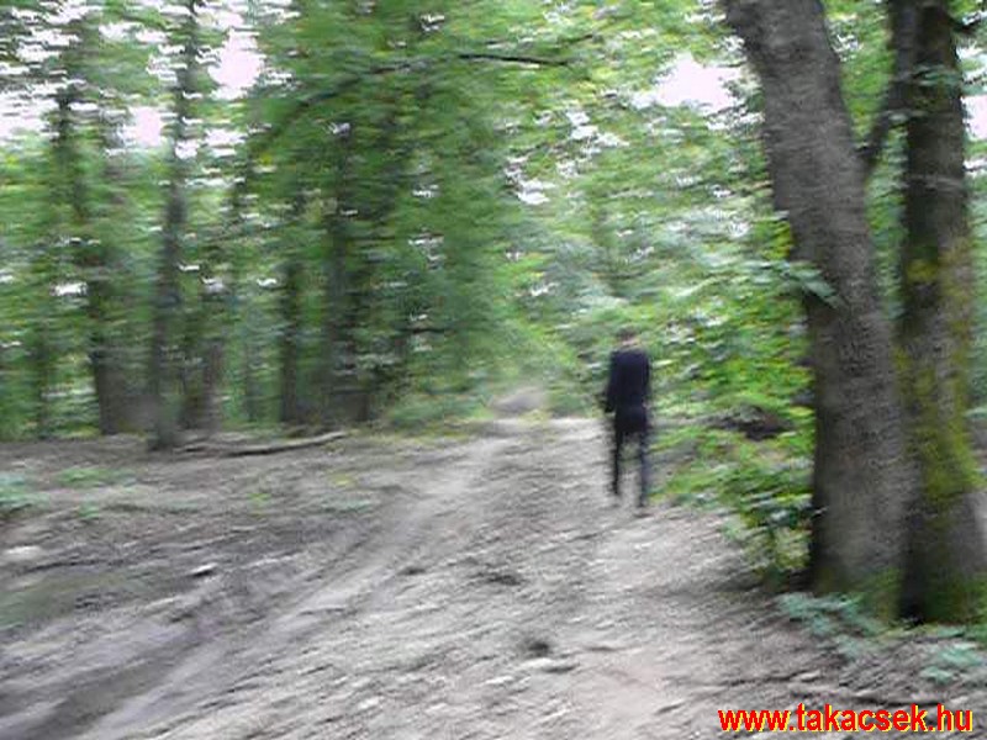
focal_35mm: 35
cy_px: 370
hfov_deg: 52.6
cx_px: 494
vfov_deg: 40.7
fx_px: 998
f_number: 4
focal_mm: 7.4
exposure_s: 1/50
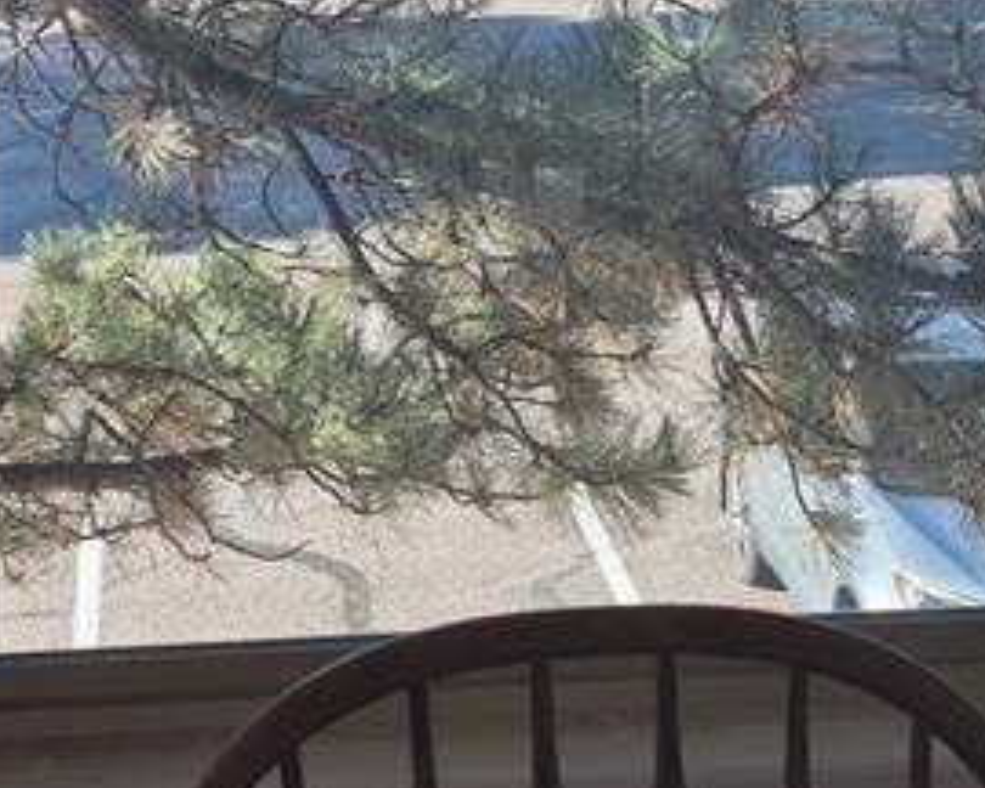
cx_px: 482
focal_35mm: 85
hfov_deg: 22.5
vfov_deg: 16.6
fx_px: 2478
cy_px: -356
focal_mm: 5.4
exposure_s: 1/181
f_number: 1.8
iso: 25
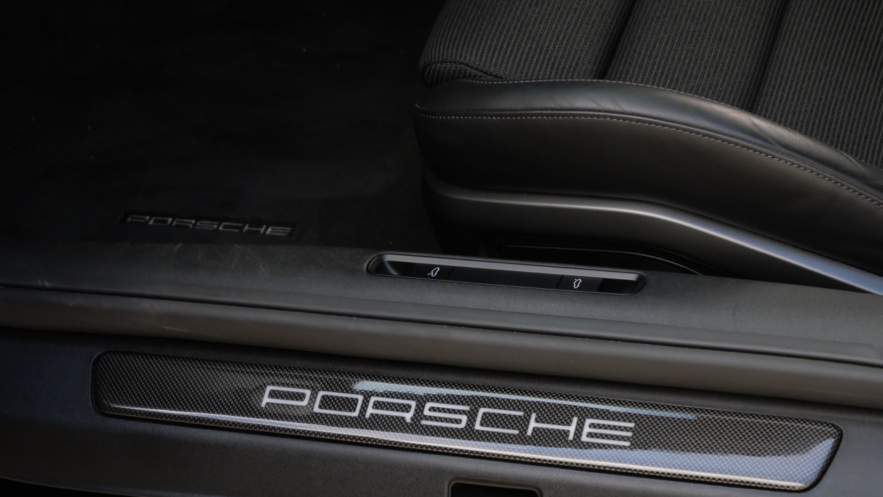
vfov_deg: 11.4
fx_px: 2482
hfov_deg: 20.2
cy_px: 282
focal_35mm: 106
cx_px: 441
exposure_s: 1/160
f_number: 5.6
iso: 1250
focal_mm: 49
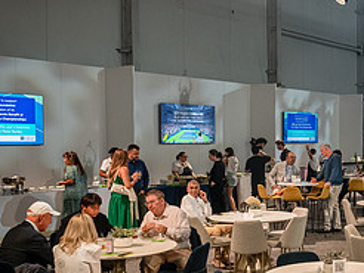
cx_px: 374
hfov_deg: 31.4
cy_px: 166
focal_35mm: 56
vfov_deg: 26.1
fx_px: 589
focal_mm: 24
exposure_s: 1/200
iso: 8000
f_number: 5.6
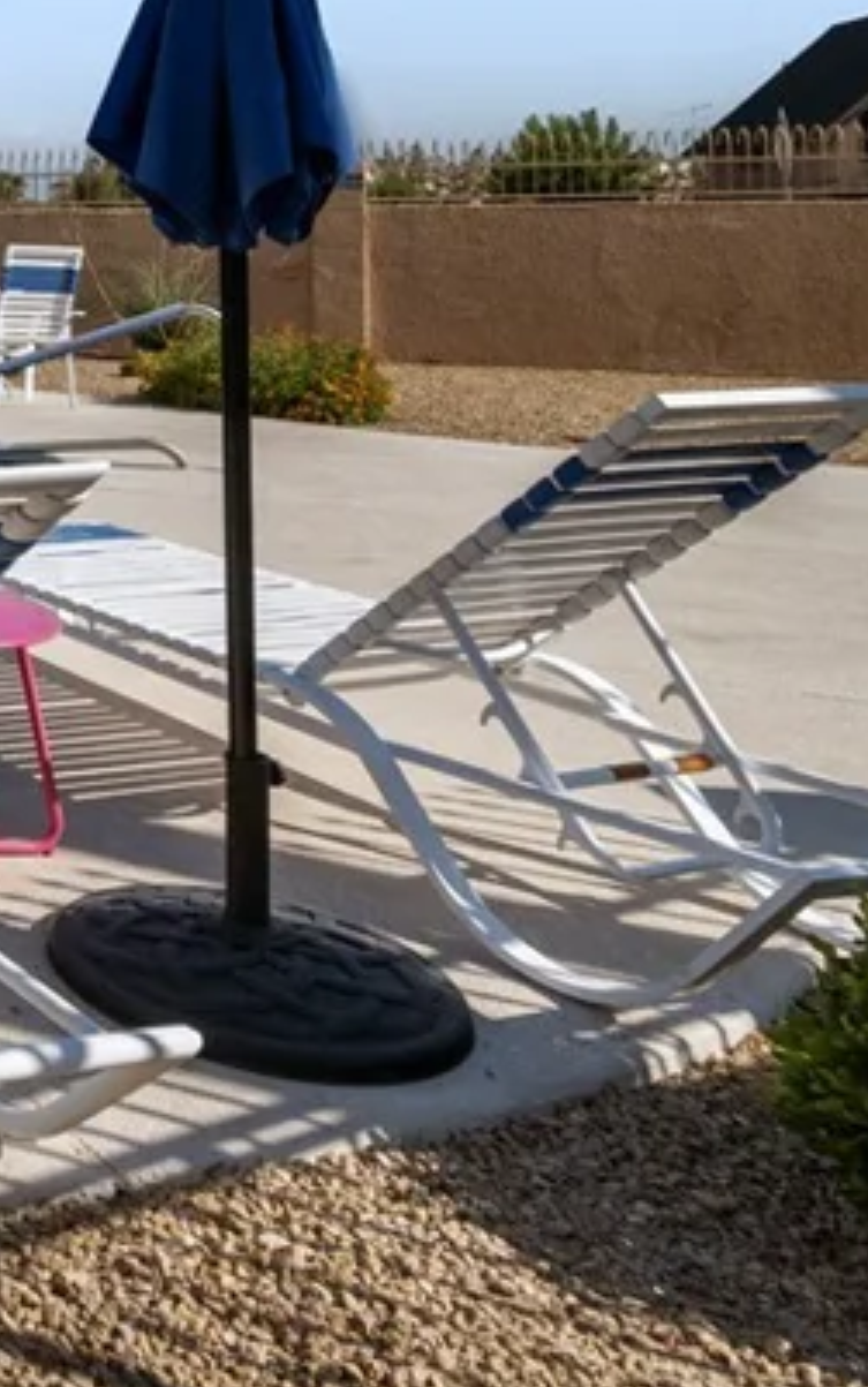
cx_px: -650
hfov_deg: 22.0
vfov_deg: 47.0
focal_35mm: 39
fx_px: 1475
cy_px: 232
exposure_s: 1/1250
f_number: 8
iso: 320
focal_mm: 10
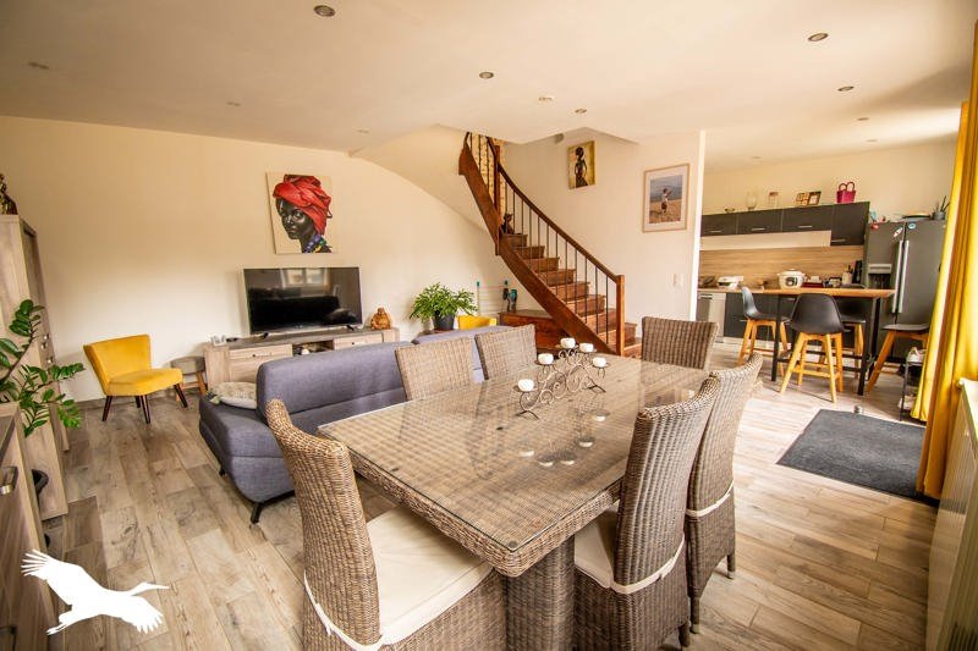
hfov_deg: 100.4
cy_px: 326
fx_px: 407
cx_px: 489
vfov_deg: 77.3
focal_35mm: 15
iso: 800
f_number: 4.5
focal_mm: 10
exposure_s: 1/60
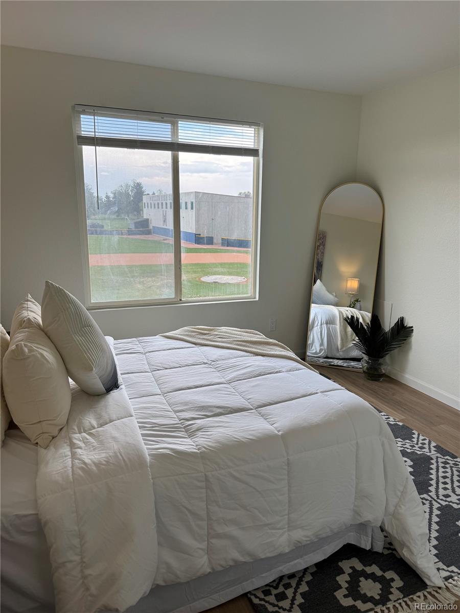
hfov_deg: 56.8
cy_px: 306
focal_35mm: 24
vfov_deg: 71.6
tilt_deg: -12.6
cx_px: 230
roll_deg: -0.7
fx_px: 425
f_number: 1.78
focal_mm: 6.76
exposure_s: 1/293
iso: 80
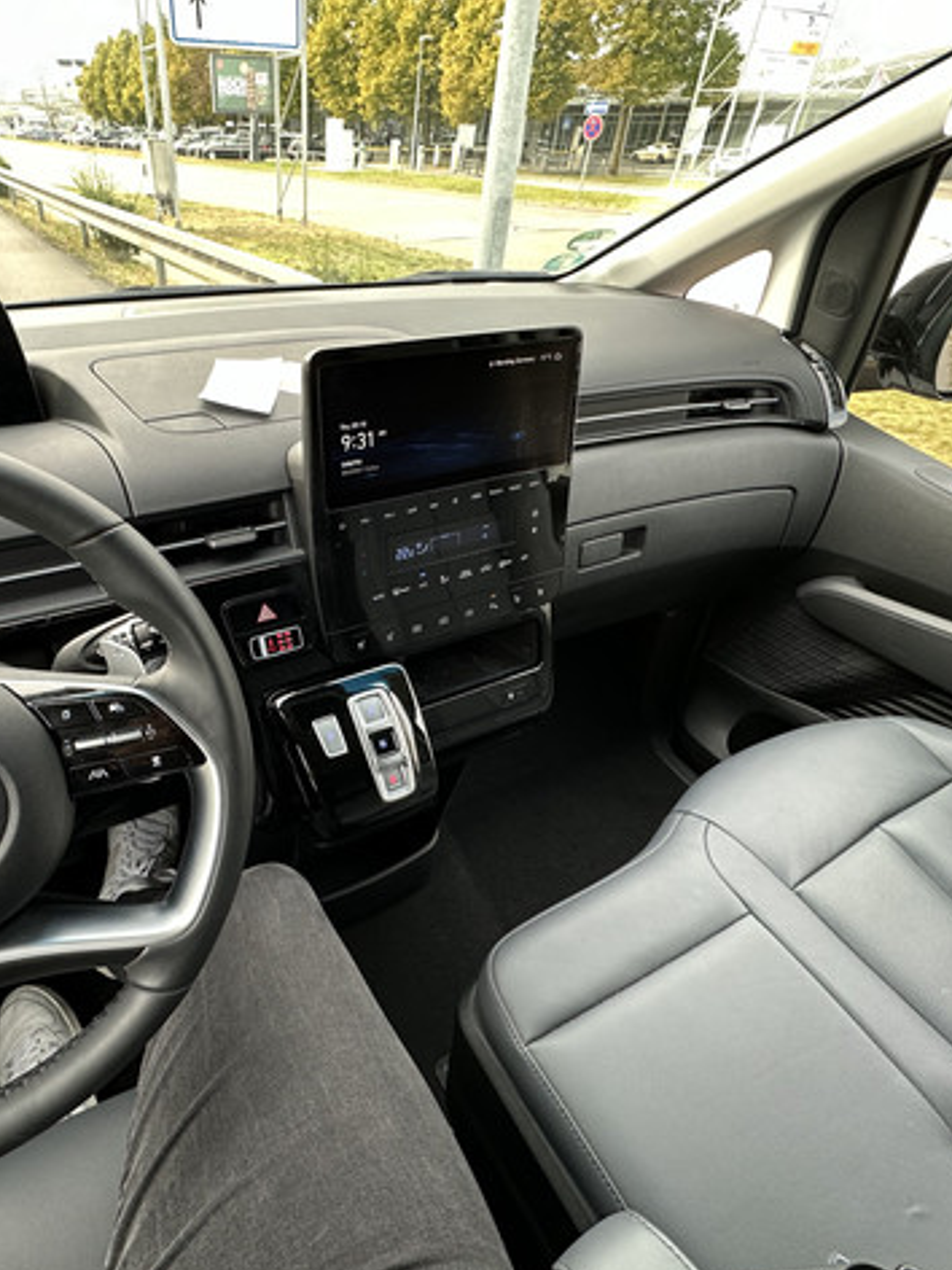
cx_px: 323
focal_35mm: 19
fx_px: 697
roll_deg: -0.1
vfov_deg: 84.7
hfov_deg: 66.9
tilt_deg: -36.4
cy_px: 640
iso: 125
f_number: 2.2
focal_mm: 2.22
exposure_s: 1/99
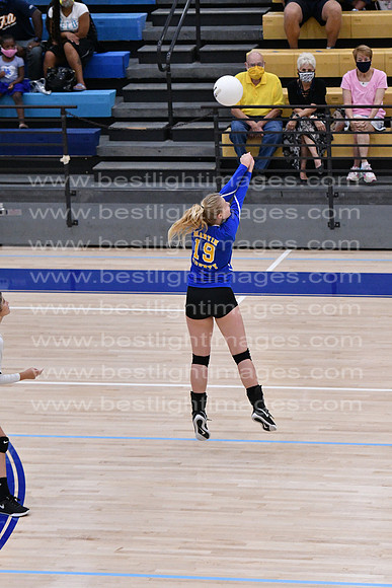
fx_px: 2840
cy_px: 294
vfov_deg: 11.8
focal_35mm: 174
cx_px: 196
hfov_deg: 7.9
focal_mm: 116
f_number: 3.2
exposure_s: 1/1250
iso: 6400
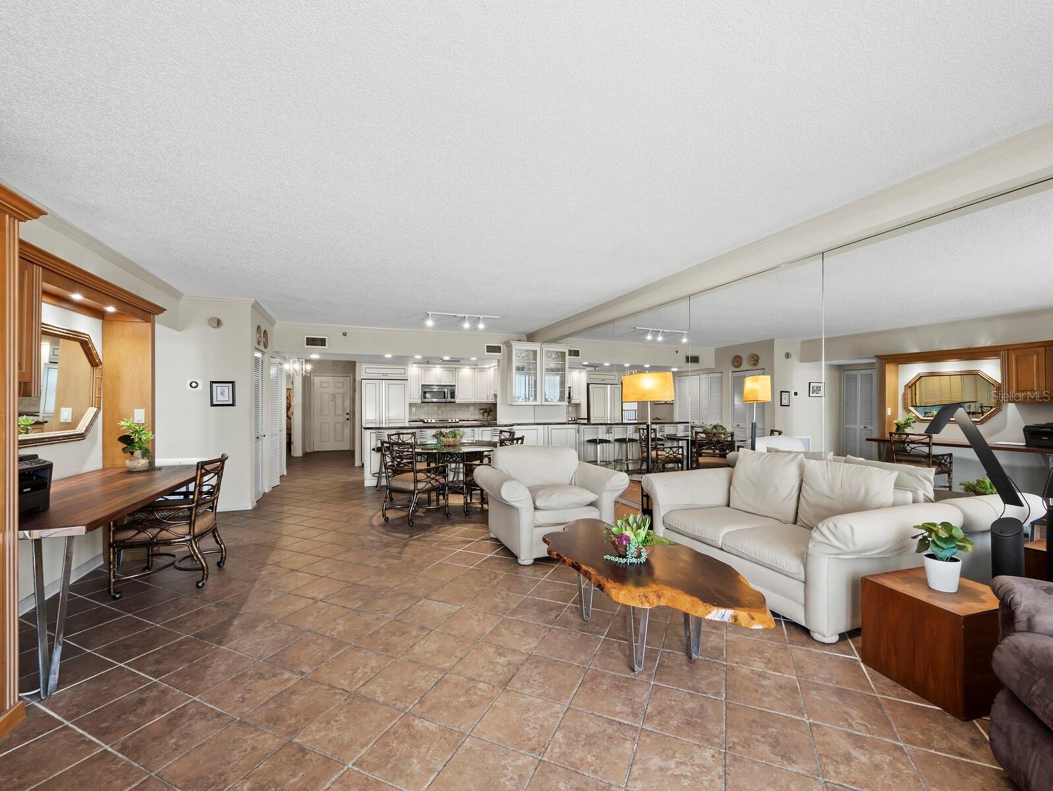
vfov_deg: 85.7
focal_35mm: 14
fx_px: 426
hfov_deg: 102.0
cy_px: 396
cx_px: 526
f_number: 11
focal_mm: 7
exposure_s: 1/3
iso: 400
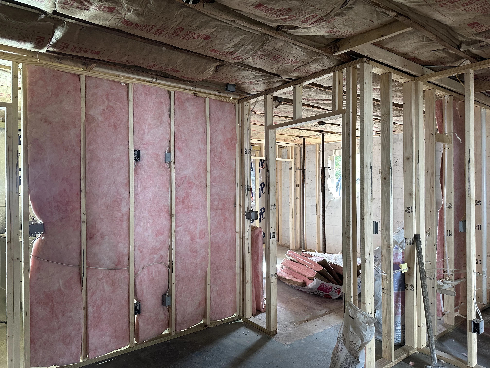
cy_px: 184
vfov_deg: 56.8
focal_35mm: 24
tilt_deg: +0.4
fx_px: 340
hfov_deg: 71.6
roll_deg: +0.1
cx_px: 245
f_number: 1.78
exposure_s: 1/120
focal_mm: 6.86
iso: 200
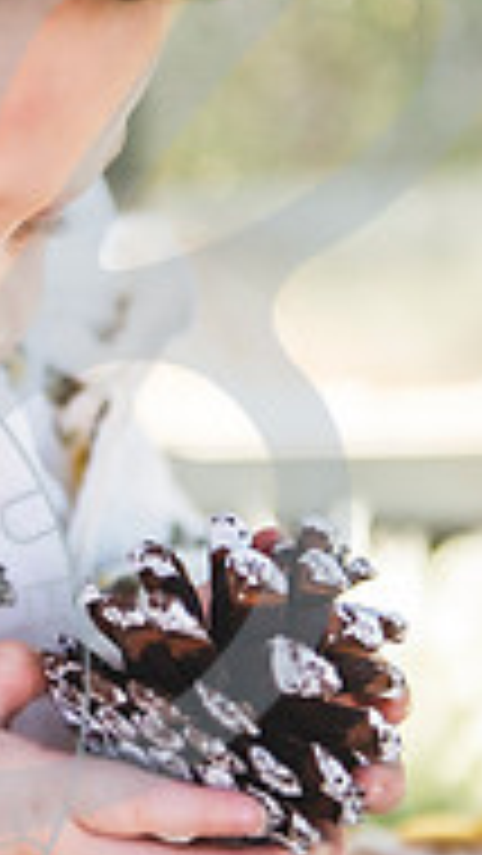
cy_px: 333
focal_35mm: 144
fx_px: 3269
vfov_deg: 14.9
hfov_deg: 8.3
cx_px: -126
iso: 200
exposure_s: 1/400
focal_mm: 58
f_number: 2.8
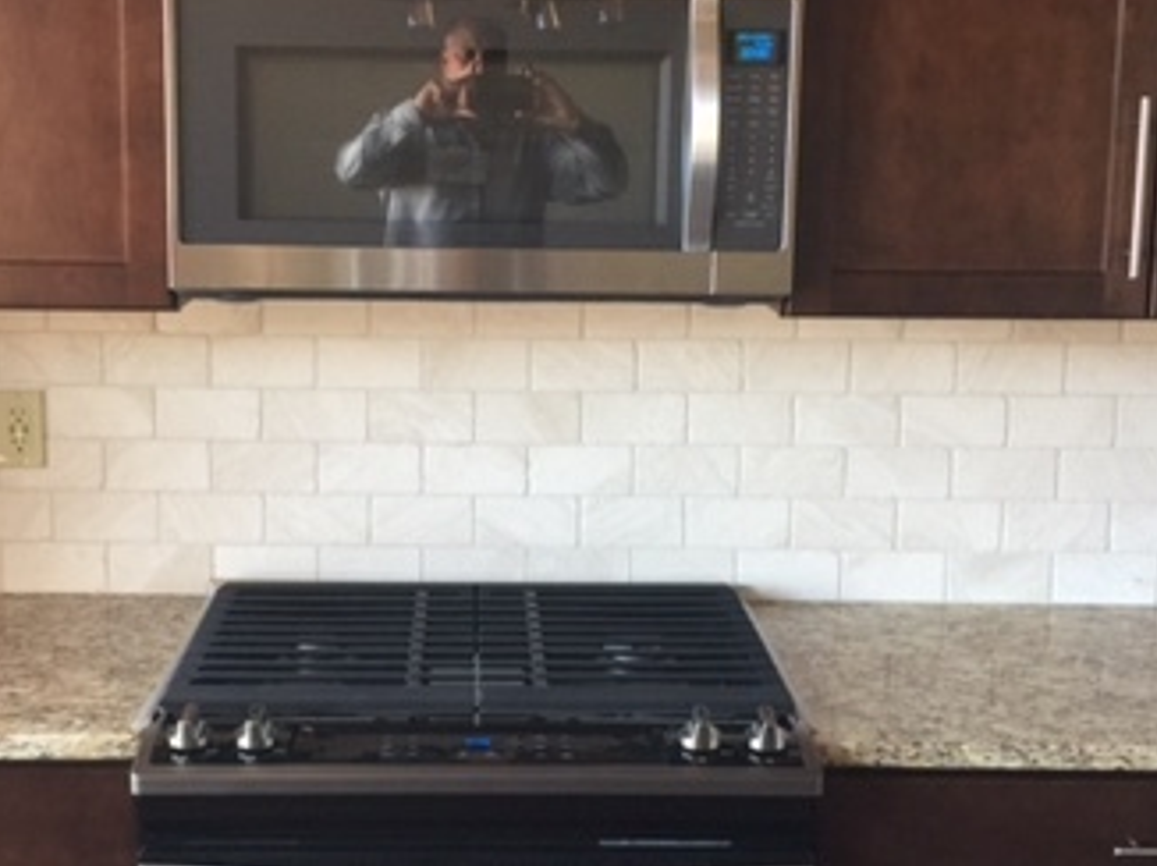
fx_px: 1904
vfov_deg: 25.6
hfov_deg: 33.7
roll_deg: -1.8
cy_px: 447
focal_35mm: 57
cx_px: 490
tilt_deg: -10.4
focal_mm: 4.15
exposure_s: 1/15
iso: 64
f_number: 2.2
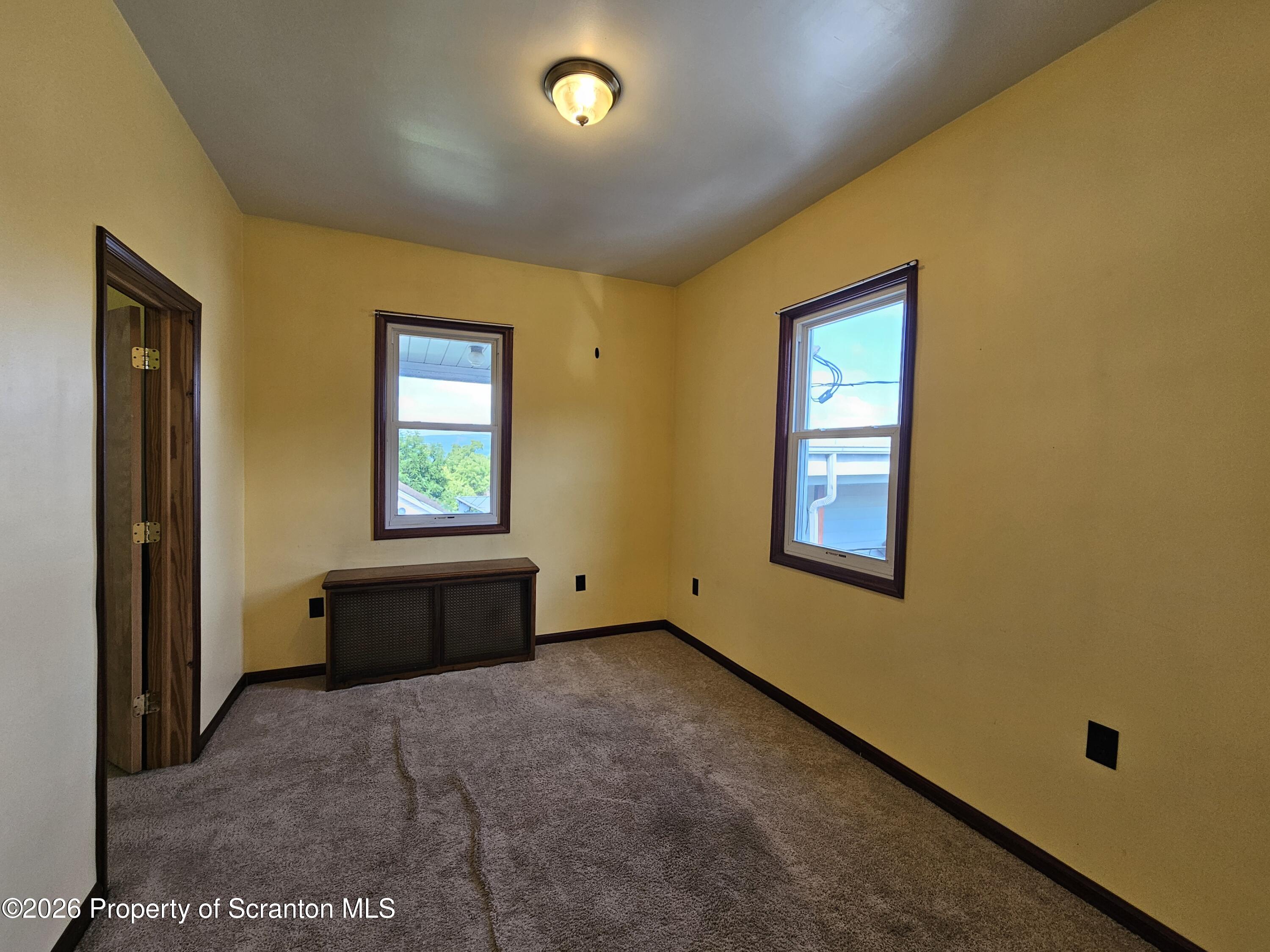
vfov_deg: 89.9
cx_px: 635
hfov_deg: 106.2
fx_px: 477
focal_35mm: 13
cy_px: 476
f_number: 2.2
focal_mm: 2.2
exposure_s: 1/60
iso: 64
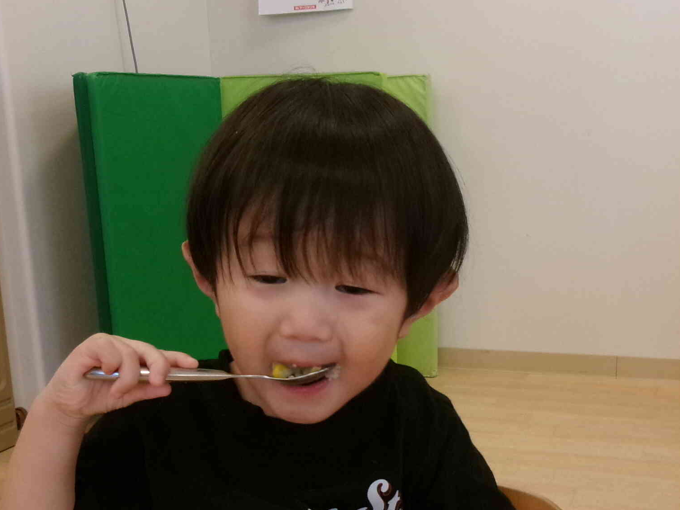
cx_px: 333
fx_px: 943
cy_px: 361
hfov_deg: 39.7
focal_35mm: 48
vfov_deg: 29.9
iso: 435
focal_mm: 5.1
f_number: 3.9
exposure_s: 1/125
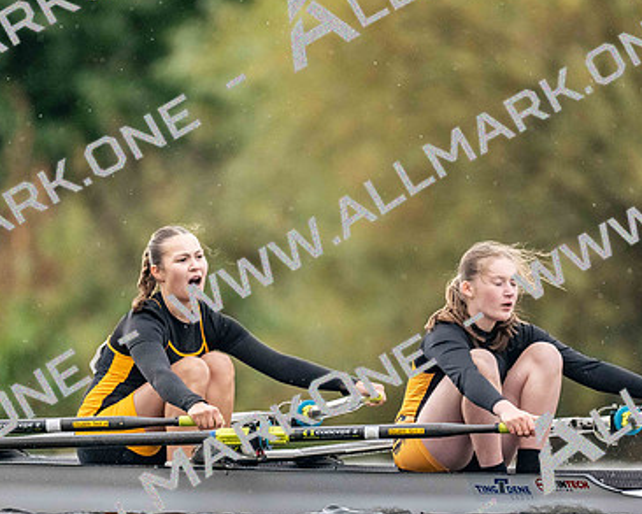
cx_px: 384
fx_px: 16953
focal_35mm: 892
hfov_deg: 2.2
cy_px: 329
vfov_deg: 1.7
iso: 4000
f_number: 4
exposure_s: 1/2500
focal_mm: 600
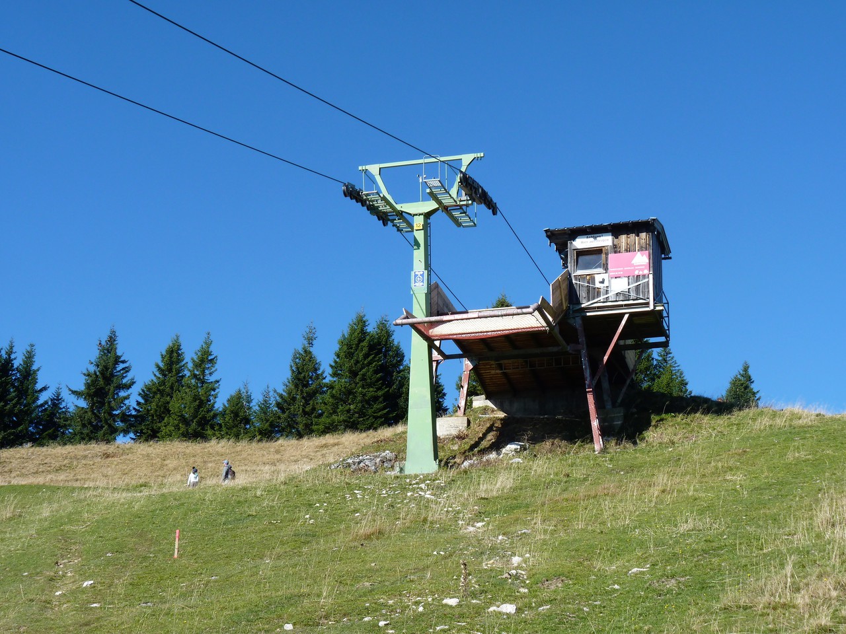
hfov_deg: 27.8
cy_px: 317
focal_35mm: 70
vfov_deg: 21.0
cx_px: 423
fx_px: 1711
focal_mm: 12.4
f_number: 5.6
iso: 80
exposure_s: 1/250
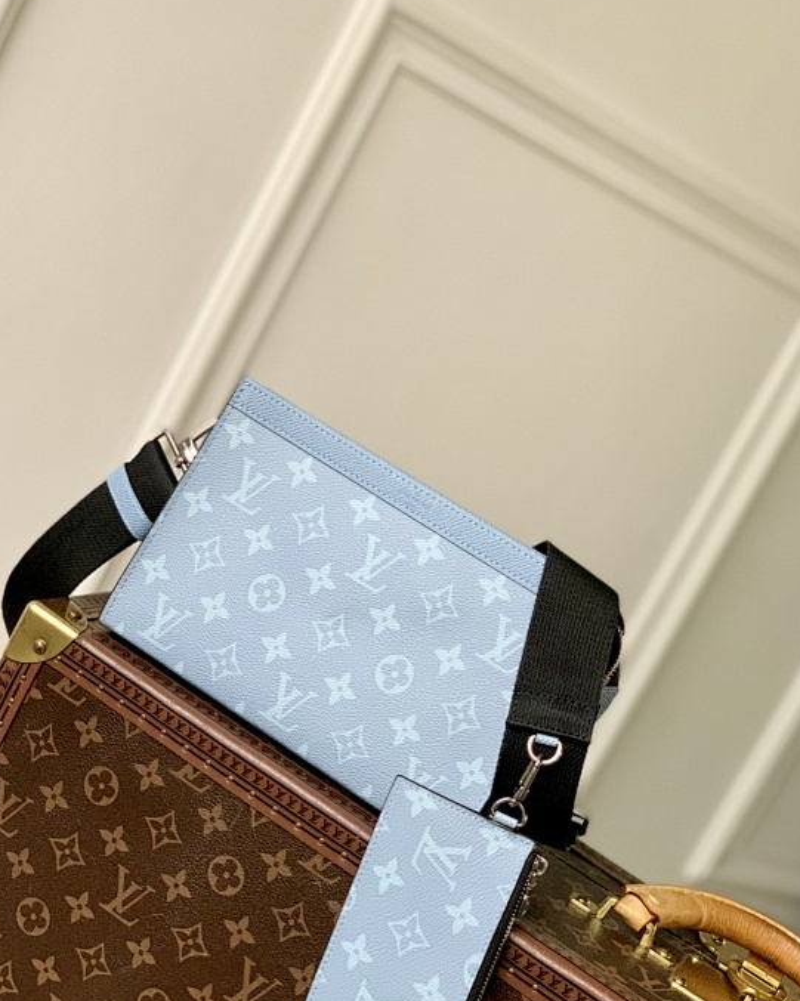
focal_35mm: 60
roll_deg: -28.3
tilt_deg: -9.6
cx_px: 396
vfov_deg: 31.5
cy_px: 522
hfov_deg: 25.4
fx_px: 1777
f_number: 2.4
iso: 160
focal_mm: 6
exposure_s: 1/60
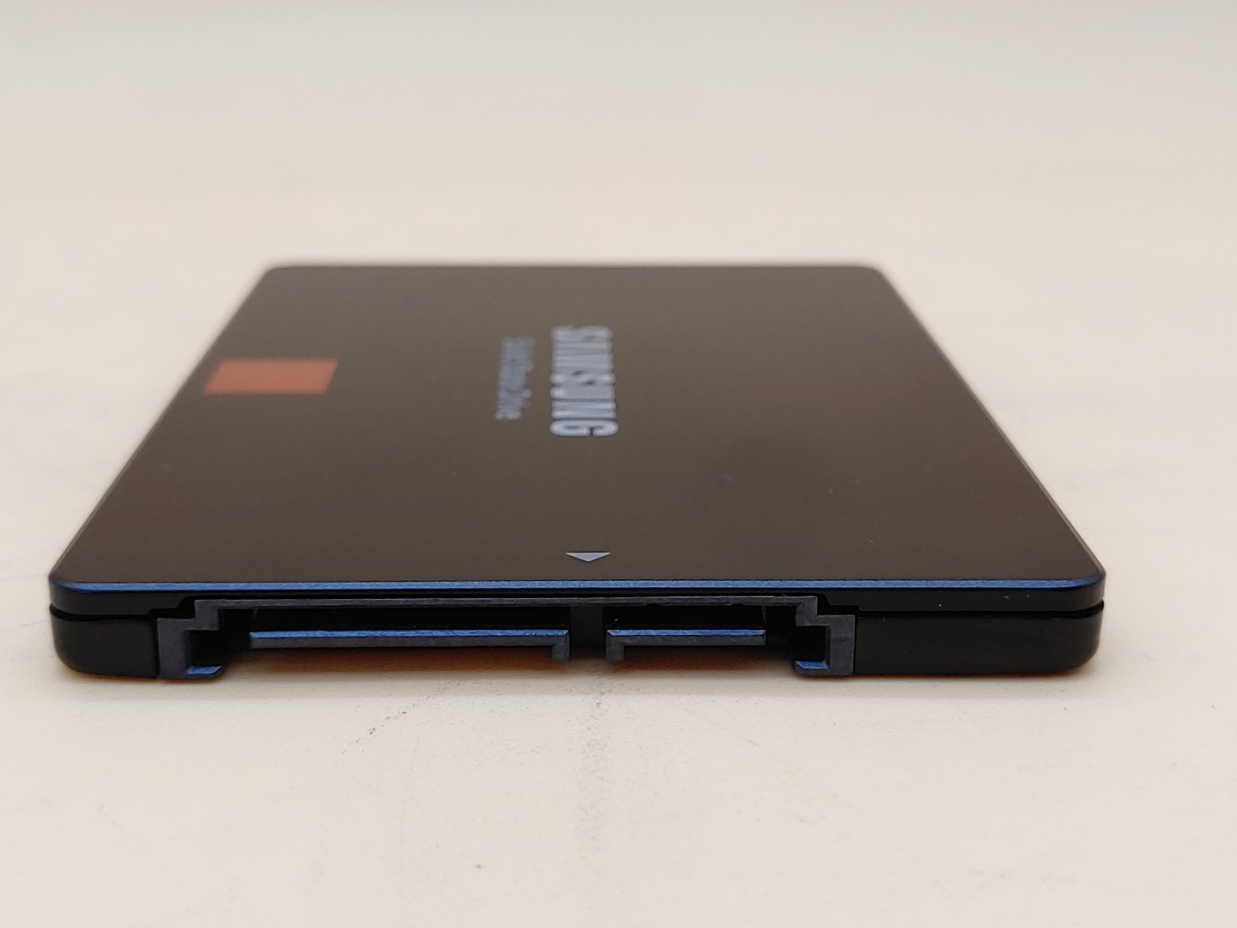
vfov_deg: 29.7
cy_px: 464
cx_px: 618
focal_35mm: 49
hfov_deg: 38.9
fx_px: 1751
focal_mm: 4.36
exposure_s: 1/83
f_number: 1.8
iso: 50
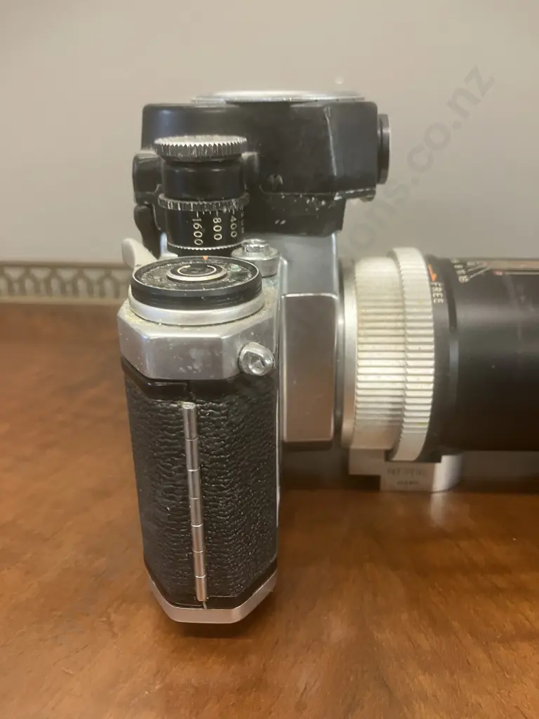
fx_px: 581
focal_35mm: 28
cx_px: 270
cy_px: 360
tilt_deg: -22.7
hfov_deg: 49.7
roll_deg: +1.1
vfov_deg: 63.4
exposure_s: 1/33
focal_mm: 3.99
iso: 250
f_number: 1.8
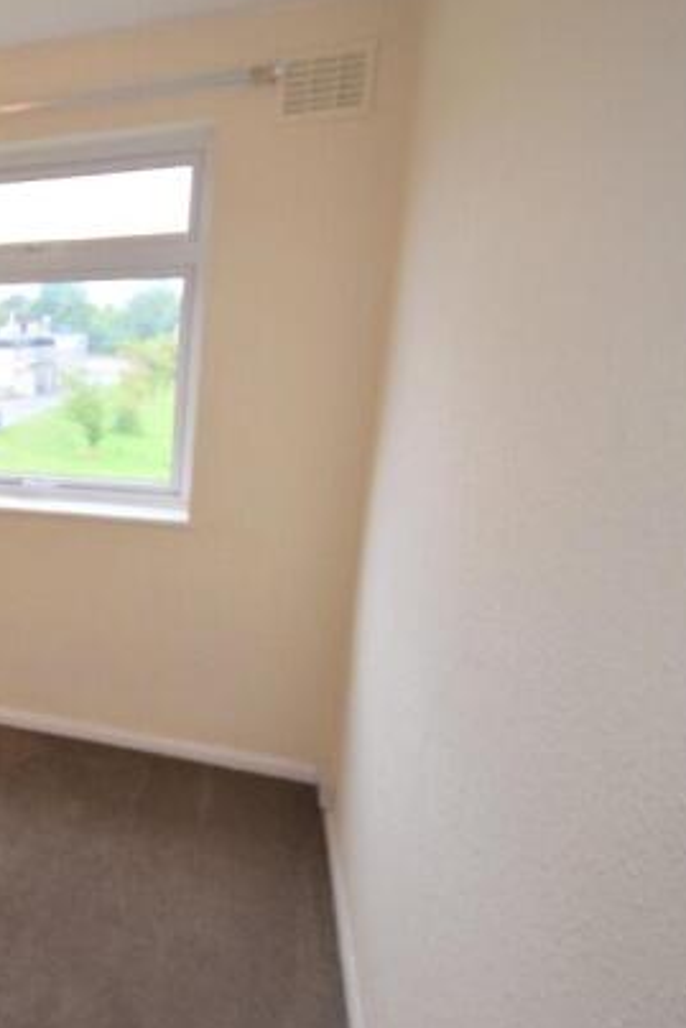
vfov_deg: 67.7
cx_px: -73
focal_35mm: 27
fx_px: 766
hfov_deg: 39.3
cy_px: 534
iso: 560
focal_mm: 11
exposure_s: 1/125
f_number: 5.6
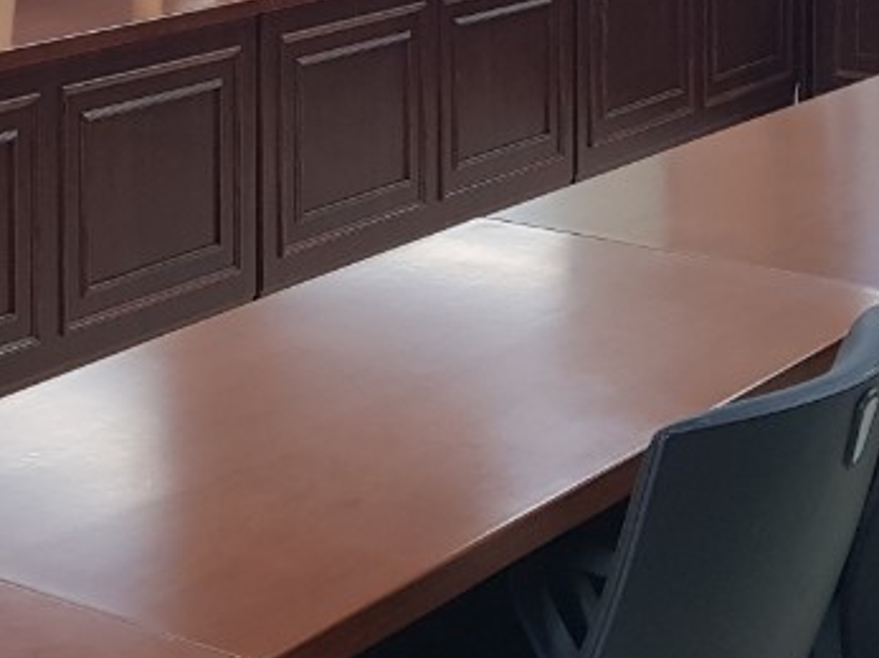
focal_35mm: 96
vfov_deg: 14.5
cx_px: 122
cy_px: -299
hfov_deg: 20.1
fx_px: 2437
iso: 64
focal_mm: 4.2
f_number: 1.7
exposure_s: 1/60.2
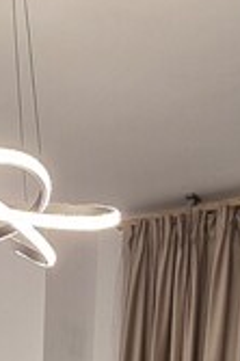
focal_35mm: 83
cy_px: 746
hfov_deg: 16.2
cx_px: 26
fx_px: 832
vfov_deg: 17.1
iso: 100
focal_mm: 2.2
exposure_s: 1/100
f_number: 1.9
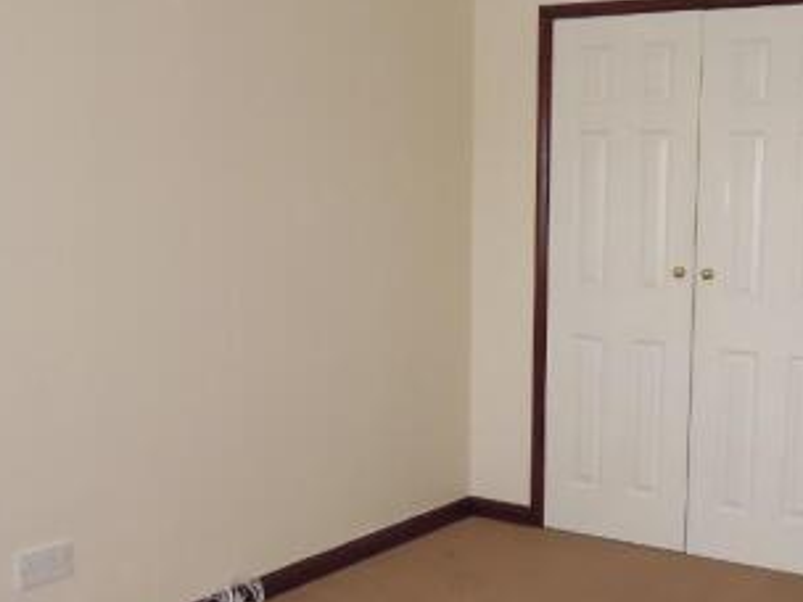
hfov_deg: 40.4
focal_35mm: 46
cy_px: 316
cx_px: 569
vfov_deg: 31.5
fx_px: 1067
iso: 160
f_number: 2.8
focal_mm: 4.3
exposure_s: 1/80
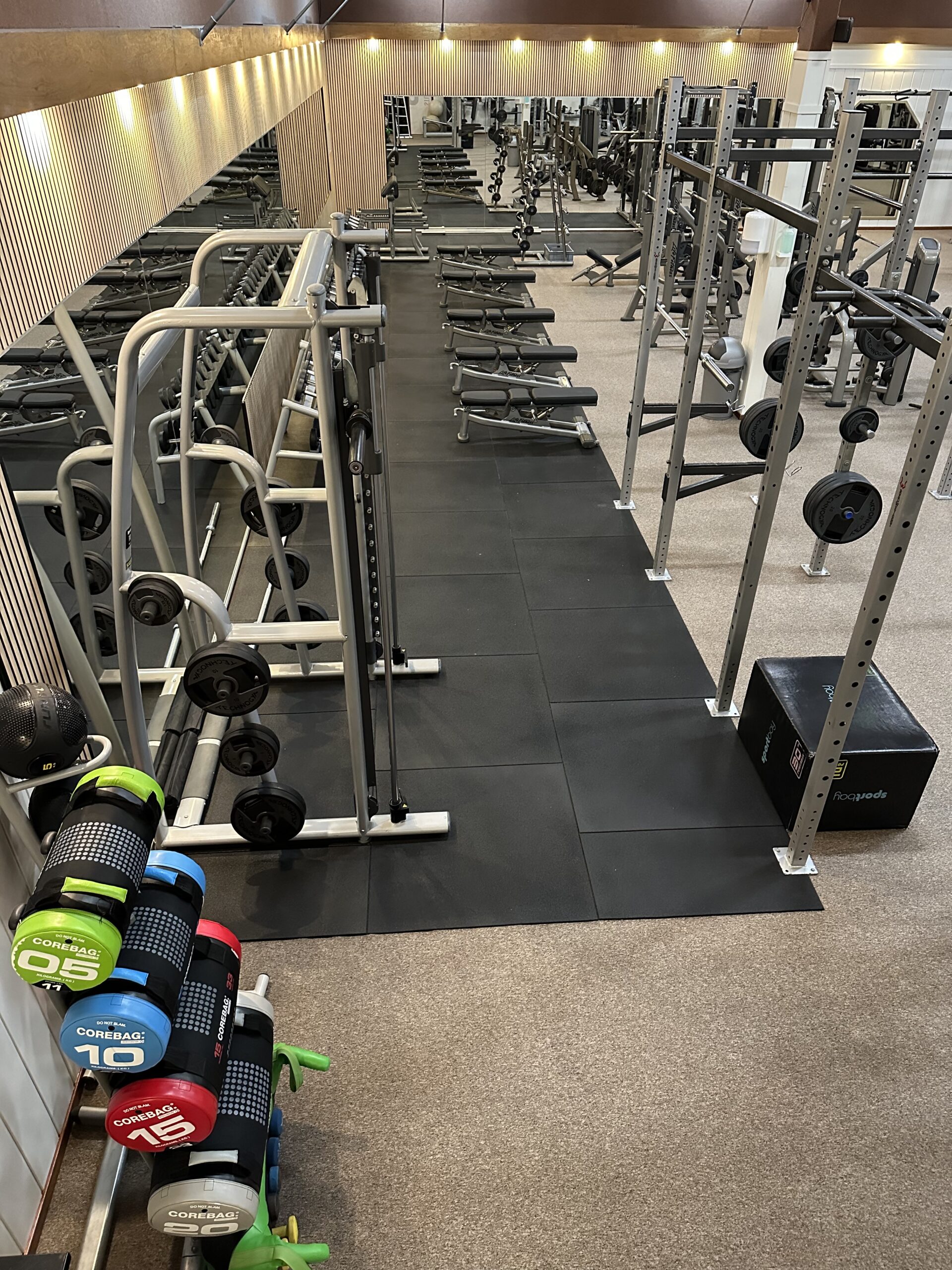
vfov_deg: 71.6
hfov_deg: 56.8
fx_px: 880
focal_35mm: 24
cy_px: 635
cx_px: 476
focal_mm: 6.86
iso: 800
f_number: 1.78
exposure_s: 1/50
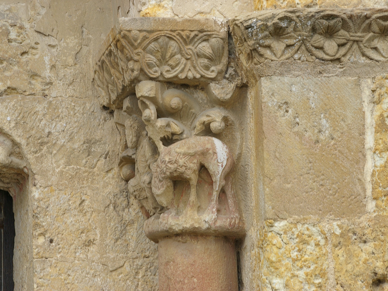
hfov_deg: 9.1
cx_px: 200
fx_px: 2427
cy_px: 145
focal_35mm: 217
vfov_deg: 6.9
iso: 200
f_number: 6.7
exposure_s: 1/125
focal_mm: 133
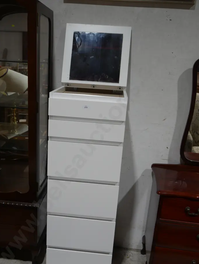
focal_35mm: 38
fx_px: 291
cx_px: 89
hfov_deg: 37.7
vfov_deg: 48.9
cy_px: 147
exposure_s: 1/80
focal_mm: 17
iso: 200
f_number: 4.5
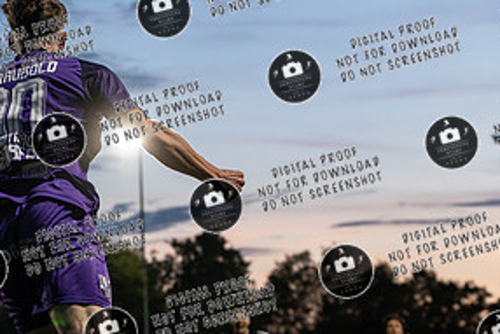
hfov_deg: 14.4
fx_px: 1973
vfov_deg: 9.7
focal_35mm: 142
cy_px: 226
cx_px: 94
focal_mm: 70
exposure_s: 1/800
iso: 4000
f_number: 3.5
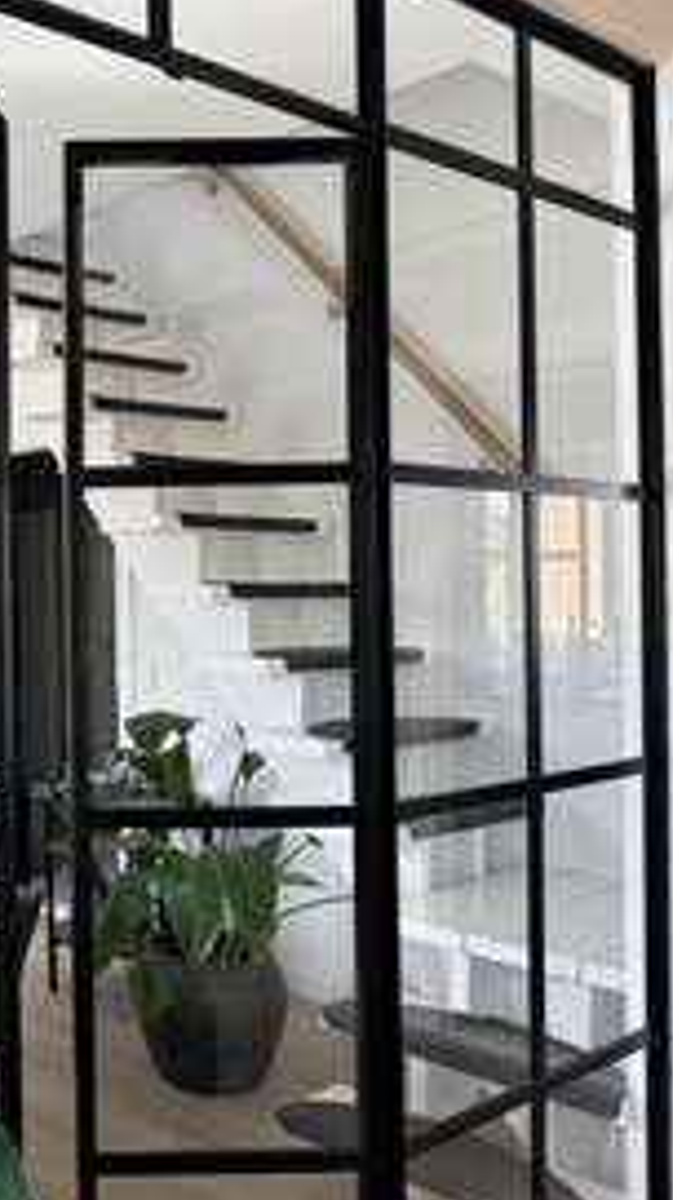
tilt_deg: +0.5
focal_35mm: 36
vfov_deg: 55.3
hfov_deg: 28.6
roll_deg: +0.6
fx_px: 1145
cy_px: 598
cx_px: -126
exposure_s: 1/111
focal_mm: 6.76
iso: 100
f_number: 1.78
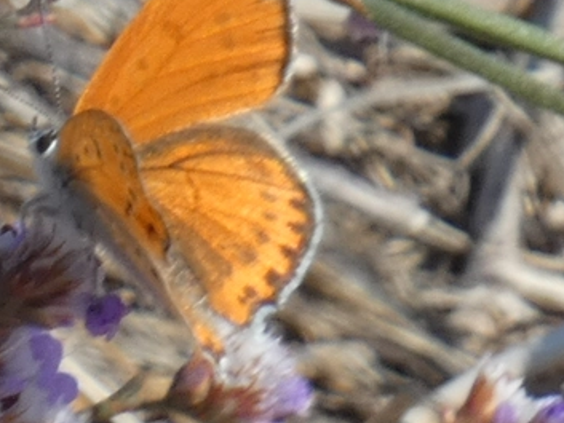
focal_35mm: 996
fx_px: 16233
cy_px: 158
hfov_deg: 2.0
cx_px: 201
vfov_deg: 1.5
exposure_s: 1/160
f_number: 5.6
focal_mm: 98.3
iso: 80
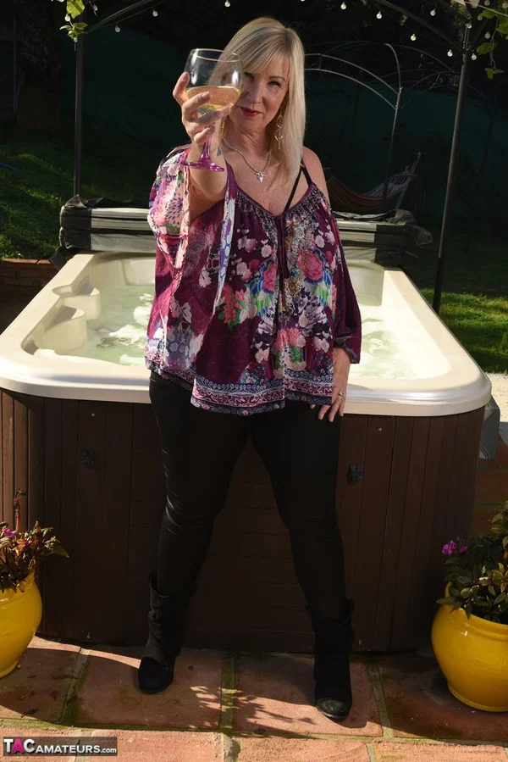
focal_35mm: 50
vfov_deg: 39.6
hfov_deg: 27.0
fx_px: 1057
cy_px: 381
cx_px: 254
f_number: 13
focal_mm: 50
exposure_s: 1/100
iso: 100
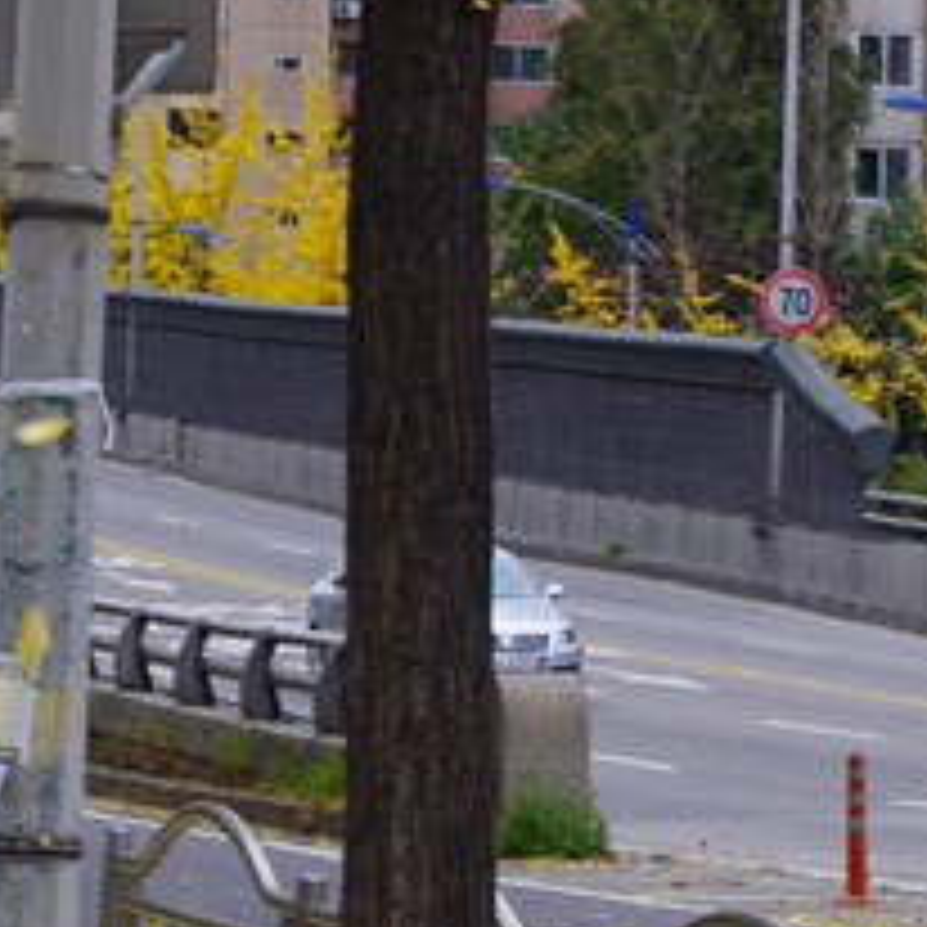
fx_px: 6393
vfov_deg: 8.3
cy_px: 529
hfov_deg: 8.2
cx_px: -338
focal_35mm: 211
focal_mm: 42.5
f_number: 11
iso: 800
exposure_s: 1/200
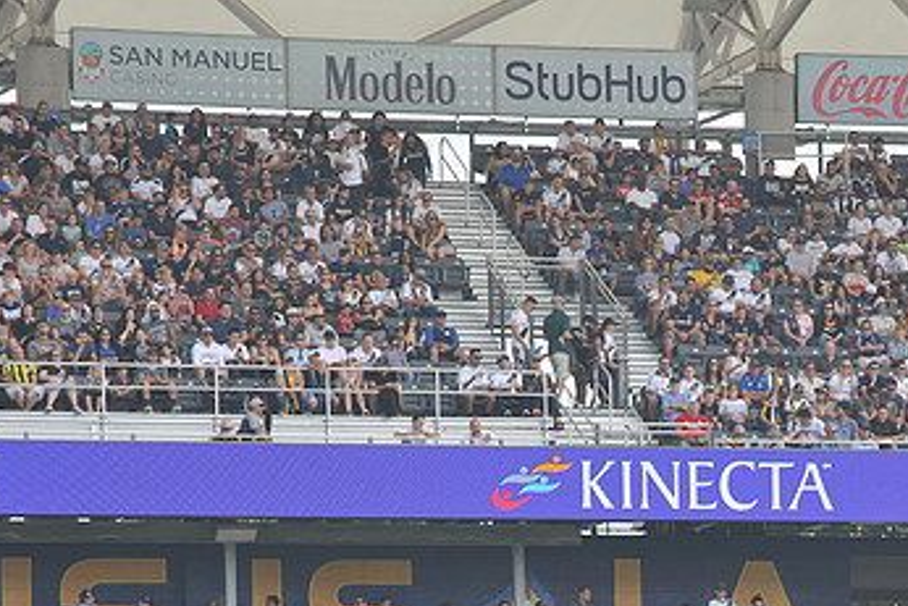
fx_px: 7393
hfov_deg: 7.0
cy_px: 504
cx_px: 661
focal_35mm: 293
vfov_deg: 4.7
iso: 200
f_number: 8
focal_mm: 175
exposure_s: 1/250
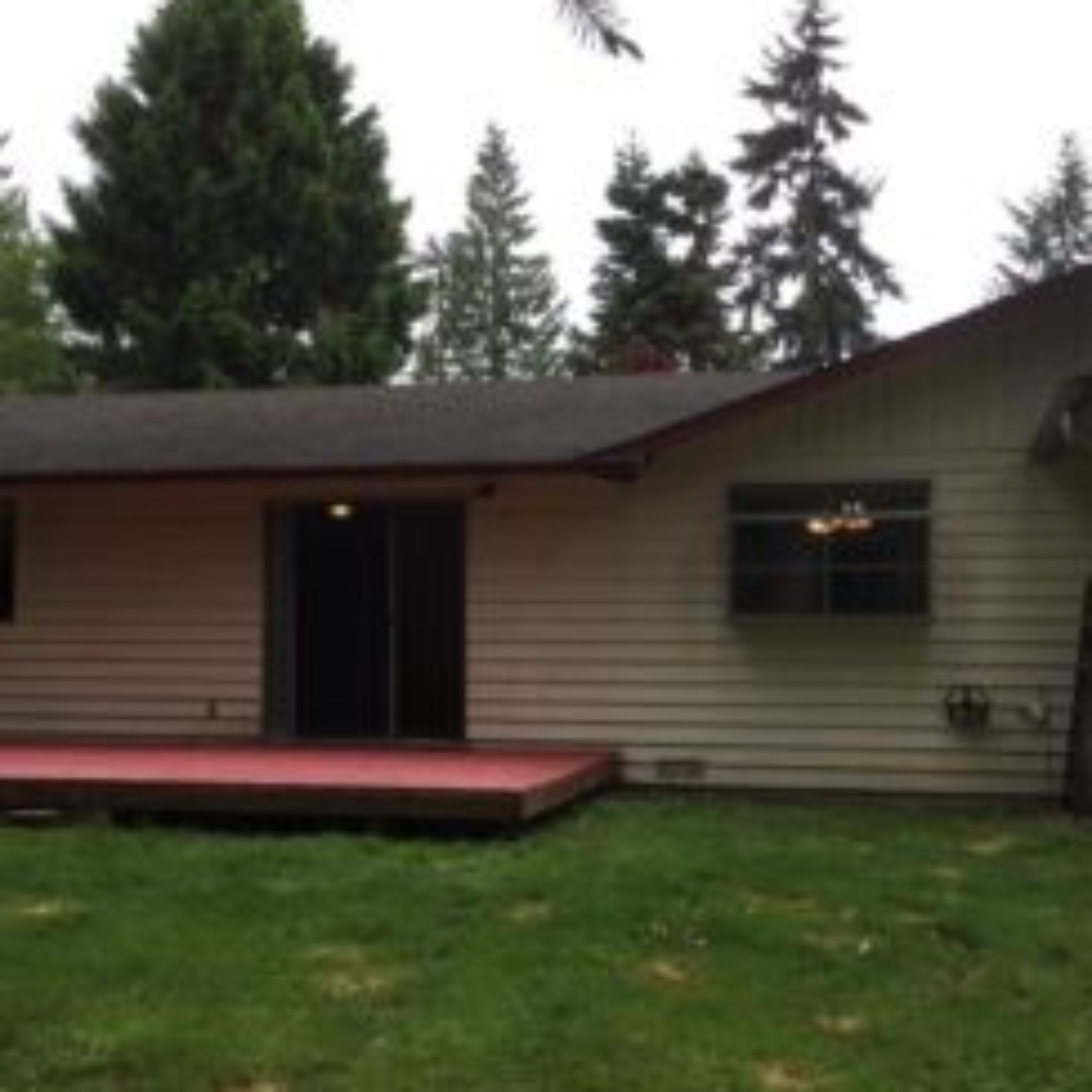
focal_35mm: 45
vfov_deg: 37.5
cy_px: 618
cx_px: 501
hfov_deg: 37.5
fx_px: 1606
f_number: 2.4
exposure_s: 1/247
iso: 25
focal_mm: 3.3
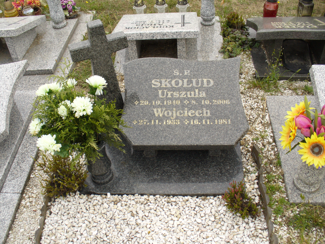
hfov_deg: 50.1
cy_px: 122
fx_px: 347
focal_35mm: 37
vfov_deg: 38.7
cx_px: 162
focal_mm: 6.1
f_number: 5.6
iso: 80
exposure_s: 1/125
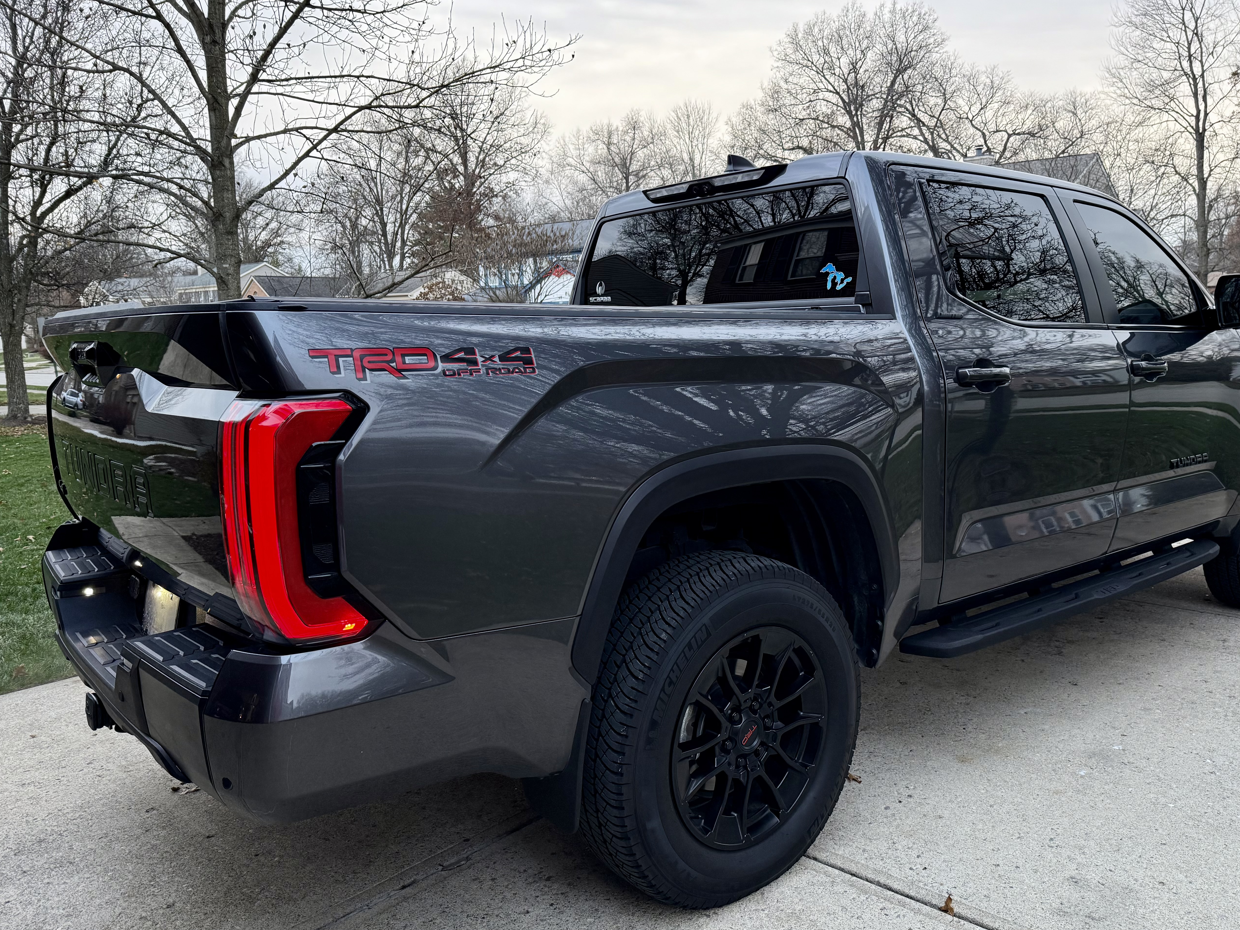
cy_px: 452
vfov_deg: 51.3
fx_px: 967
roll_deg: +2.3
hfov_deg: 65.2
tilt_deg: -6.9
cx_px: 684
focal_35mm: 27
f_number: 1.78
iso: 250
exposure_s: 1/123
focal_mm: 6.76
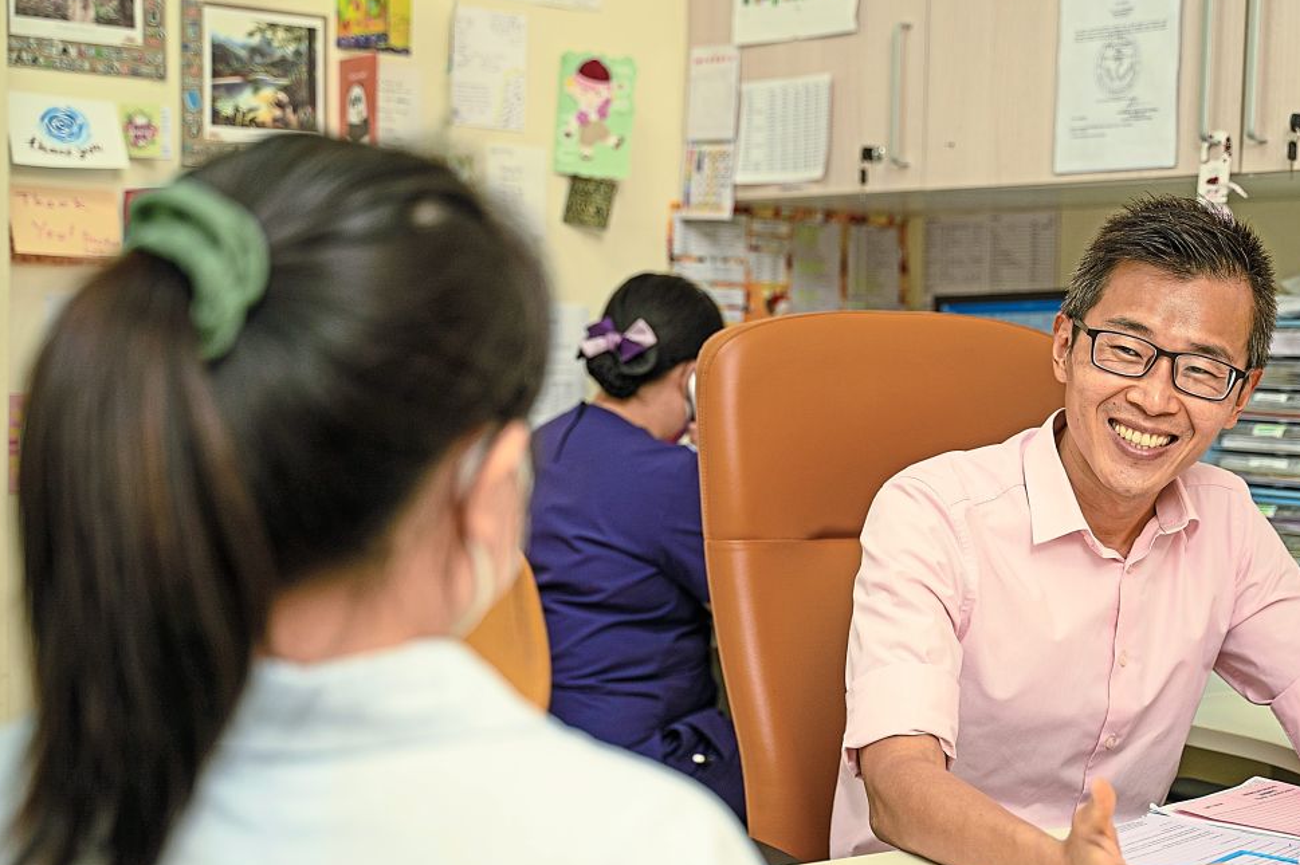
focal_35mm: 64
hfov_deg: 31.3
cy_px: 511
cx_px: 798
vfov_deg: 21.2
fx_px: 2310
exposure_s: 1/100
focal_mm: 50
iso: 200
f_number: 2.8
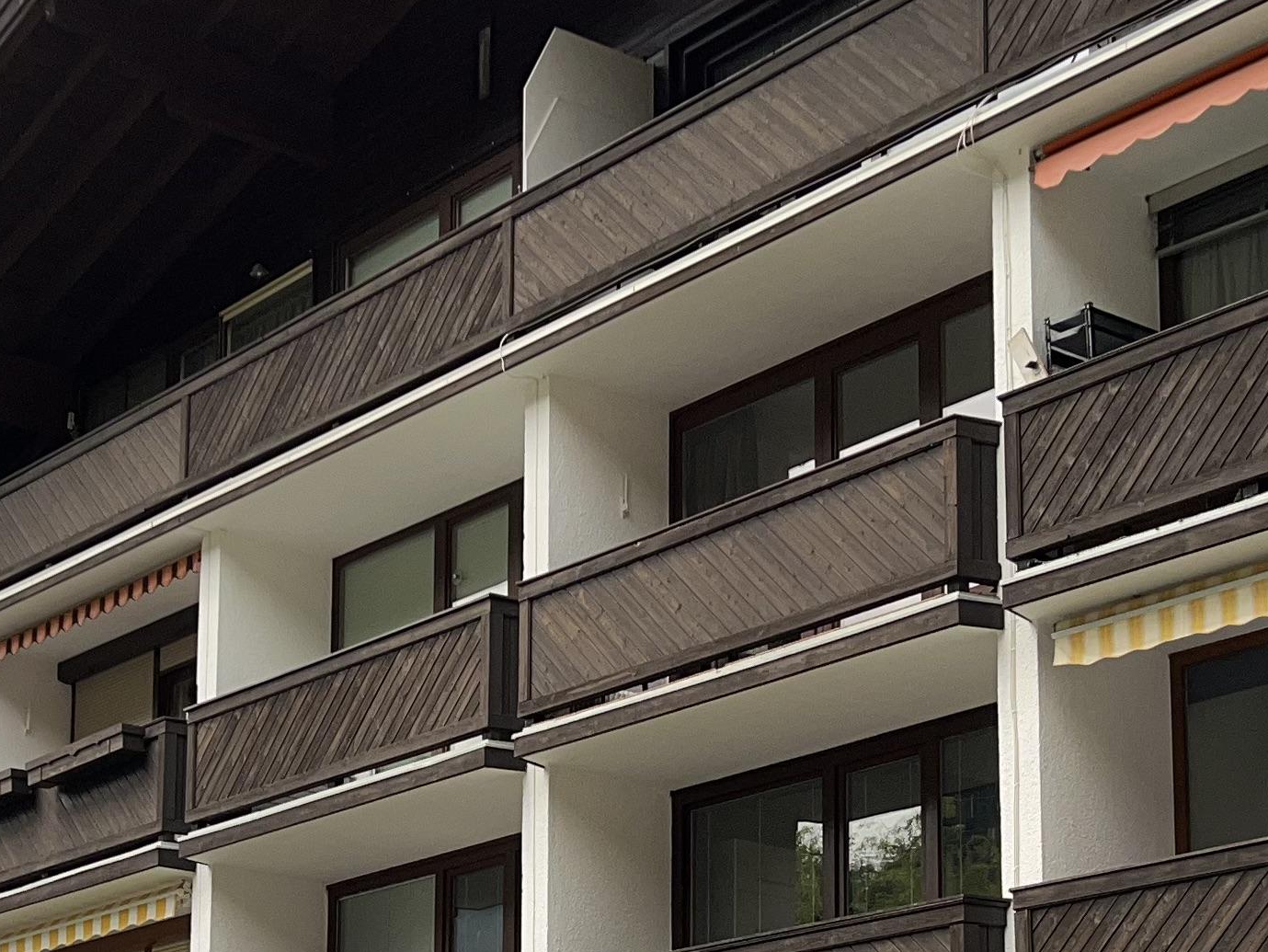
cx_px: 507
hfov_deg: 25.6
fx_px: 2785
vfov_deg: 18.9
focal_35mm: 76
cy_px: 942
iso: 32
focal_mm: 5.7
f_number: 1.5
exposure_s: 1/2353
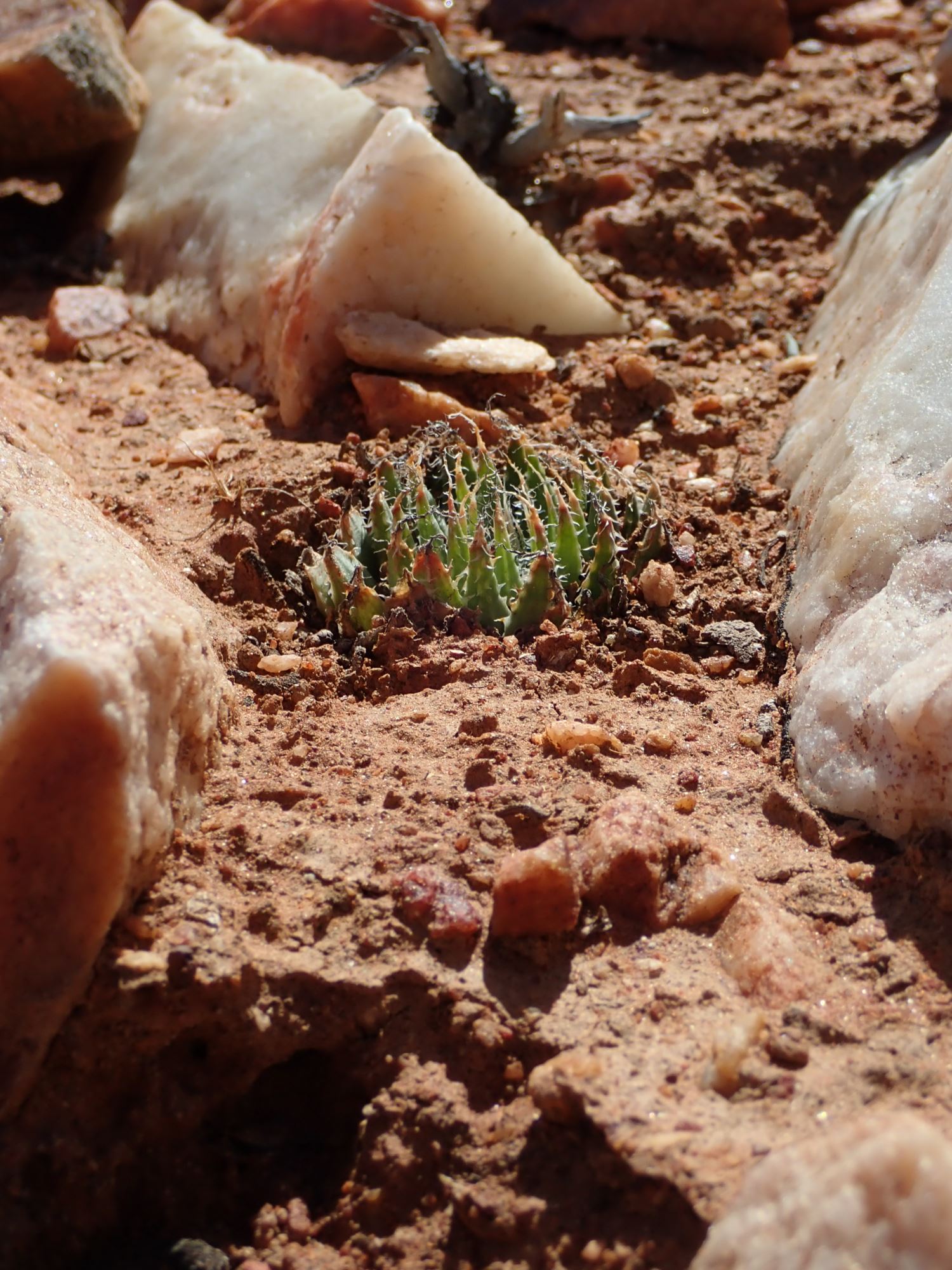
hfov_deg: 24.0
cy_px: 635
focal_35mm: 61
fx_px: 2237
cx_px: 476
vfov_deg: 31.7
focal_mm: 11.01
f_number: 5
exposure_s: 1/640
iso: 100
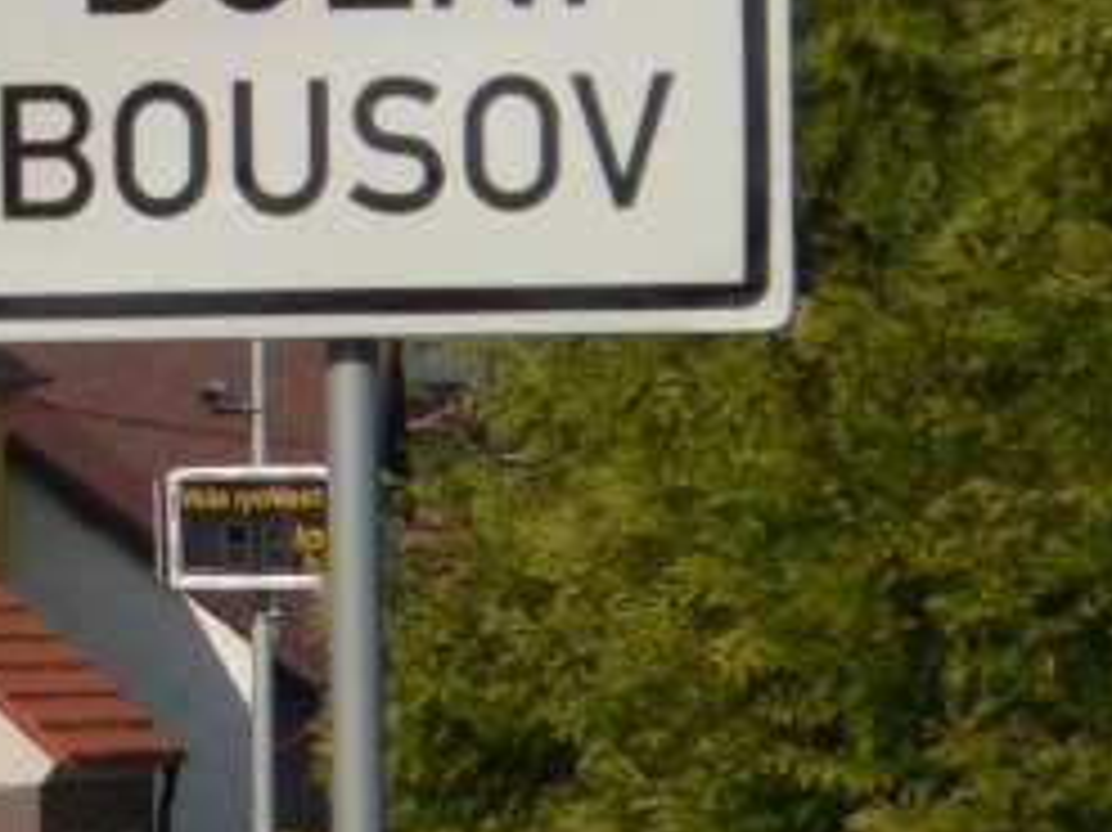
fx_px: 28576
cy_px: 324
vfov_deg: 1.7
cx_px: -603
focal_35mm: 890
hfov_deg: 2.2
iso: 80
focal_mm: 45.9
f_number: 5.6
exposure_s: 1/640
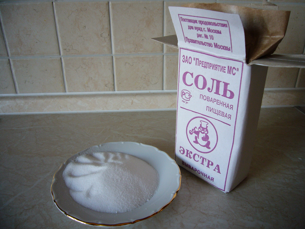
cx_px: 152
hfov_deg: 63.4
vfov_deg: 49.7
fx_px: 247
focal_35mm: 28
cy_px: 114
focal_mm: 4.6
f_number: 2.8
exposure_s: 1/20
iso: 100
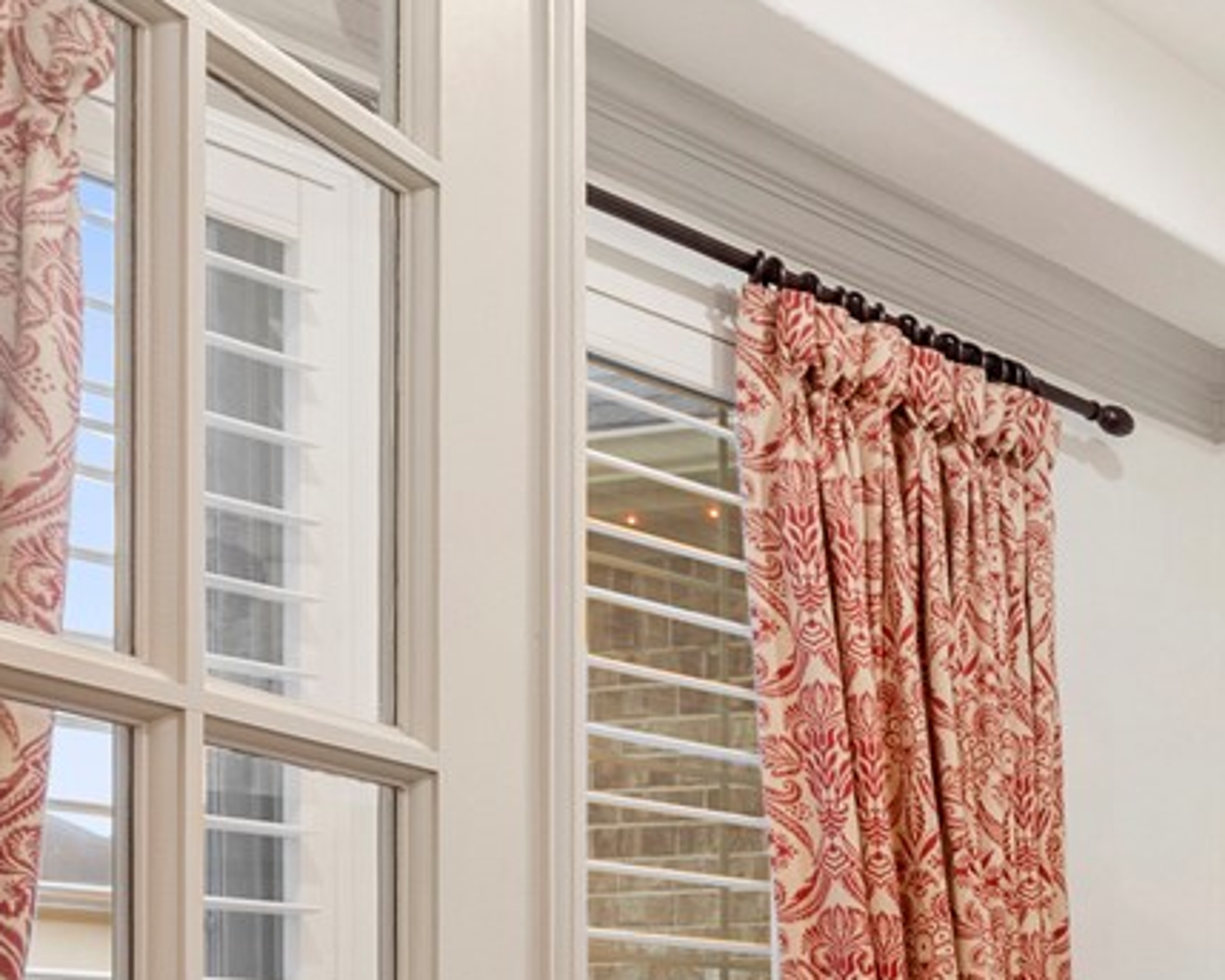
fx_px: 2066
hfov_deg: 21.7
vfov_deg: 24.7
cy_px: 1097
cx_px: 2182
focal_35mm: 57
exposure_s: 1/2.5
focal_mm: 12
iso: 200
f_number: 8
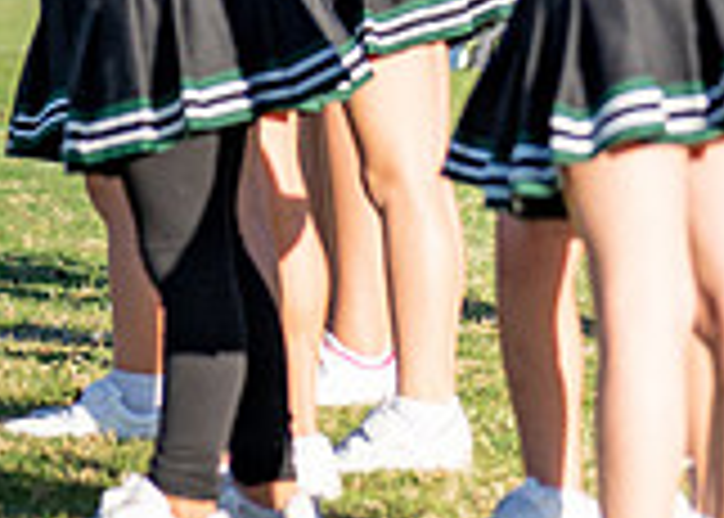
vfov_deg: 3.7
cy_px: 85
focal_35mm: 392
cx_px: -571
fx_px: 8060
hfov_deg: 5.1
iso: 200
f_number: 2.8
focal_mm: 70
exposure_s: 1/2500
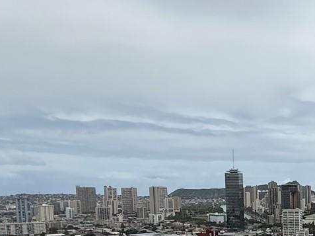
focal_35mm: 47
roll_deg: -0.1
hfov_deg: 31.7
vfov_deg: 29.1
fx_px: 427
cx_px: 403
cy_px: 227
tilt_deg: -4.6
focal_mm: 2.22
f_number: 2.2
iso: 50
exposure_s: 1/4762
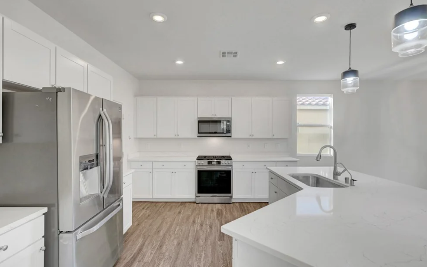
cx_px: 213
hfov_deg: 92.6
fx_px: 204
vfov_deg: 66.3
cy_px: 134
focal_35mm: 18
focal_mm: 16.5
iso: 800
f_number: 8
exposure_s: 1/6
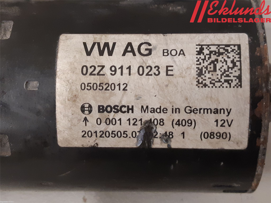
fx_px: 204
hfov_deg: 67.3
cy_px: 102
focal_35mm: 26
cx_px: 136
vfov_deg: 53.1
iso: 250
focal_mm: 3.93
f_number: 1.7
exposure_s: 1/60
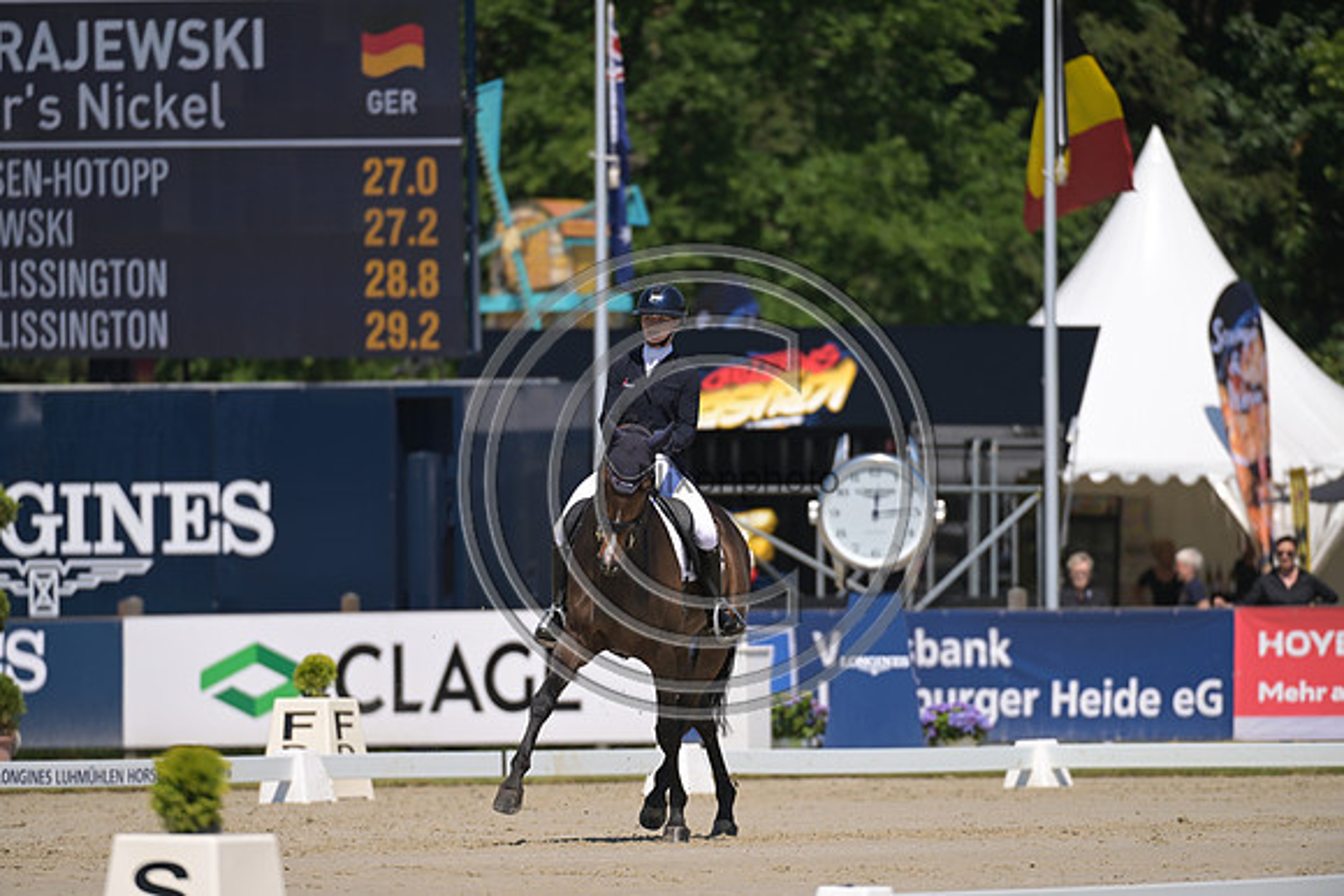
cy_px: 448
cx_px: 672
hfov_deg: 5.2
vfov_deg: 3.4
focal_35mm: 400
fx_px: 14936
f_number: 5
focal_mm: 400
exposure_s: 1/1250
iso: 160
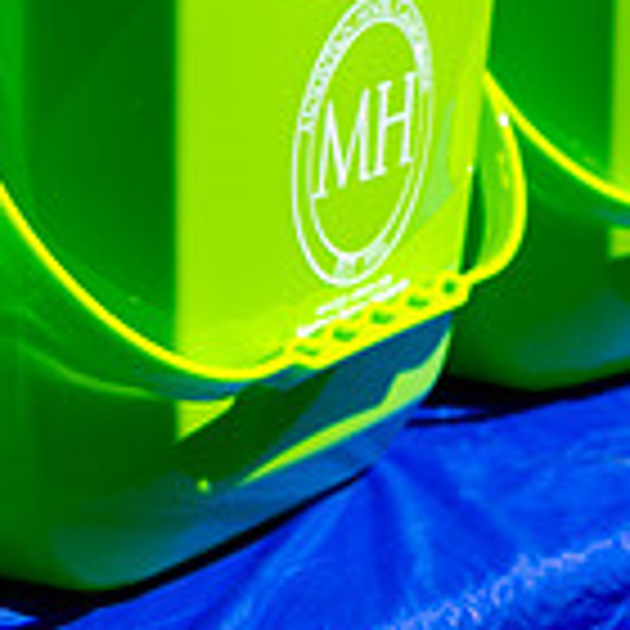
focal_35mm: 162
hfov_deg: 10.5
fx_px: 3336
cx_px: -252
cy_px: 380
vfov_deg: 10.8
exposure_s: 1/1600
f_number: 5.6
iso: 320
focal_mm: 46
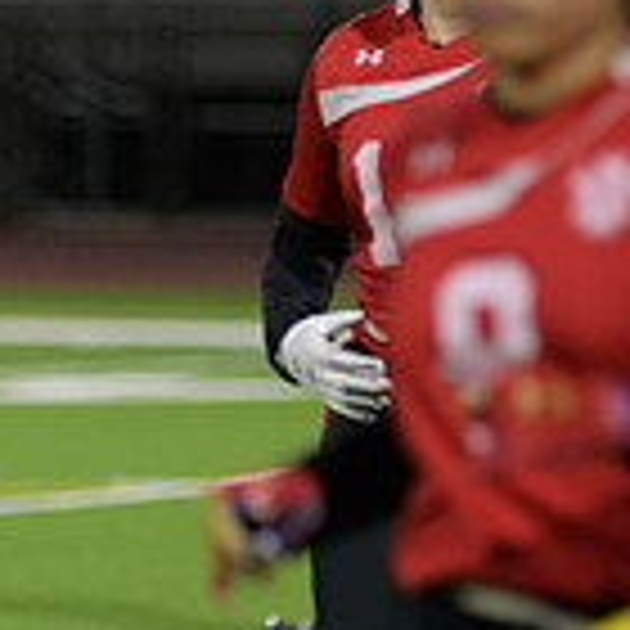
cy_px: 263
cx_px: -297
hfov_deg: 3.3
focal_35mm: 529
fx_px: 10892
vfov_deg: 3.3
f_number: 2.8
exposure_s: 1/640
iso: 2500
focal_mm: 150
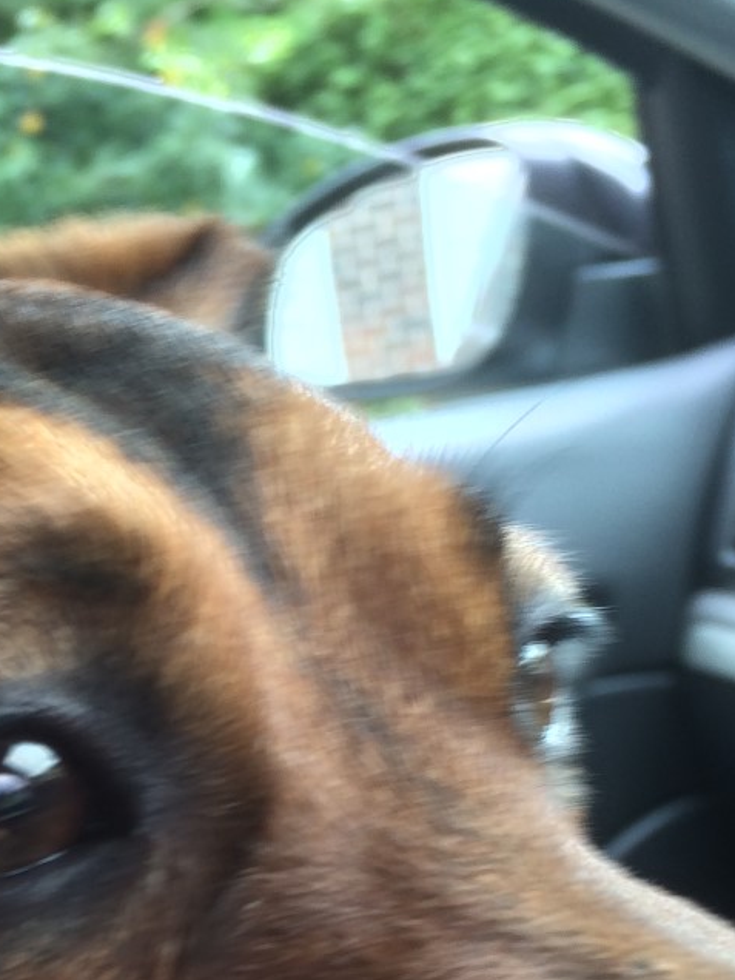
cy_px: 1014
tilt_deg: -18.5
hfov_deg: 19.7
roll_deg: +1.8
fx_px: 2067
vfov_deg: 25.2
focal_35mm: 73
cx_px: 40
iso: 40
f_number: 2.2
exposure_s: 1/40
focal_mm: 4.15
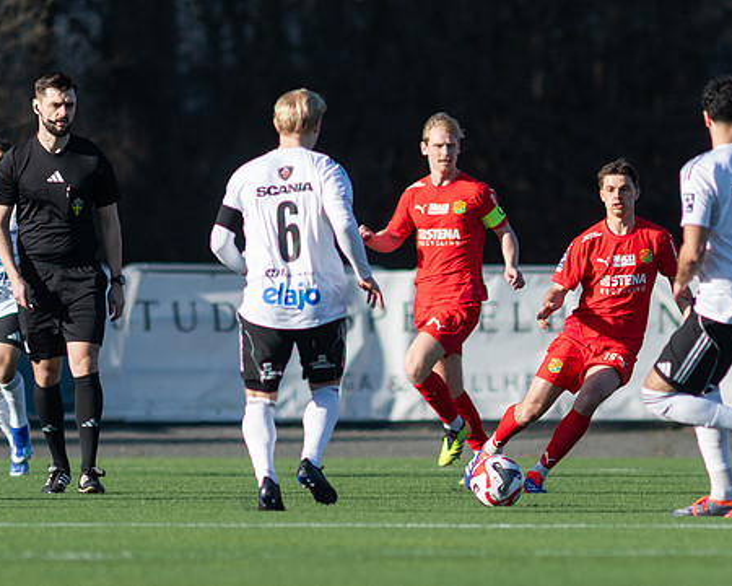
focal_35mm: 905
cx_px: 576
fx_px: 19606
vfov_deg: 1.7
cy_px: 390
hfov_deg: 2.1
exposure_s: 1/1600
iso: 100
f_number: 3.2
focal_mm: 300
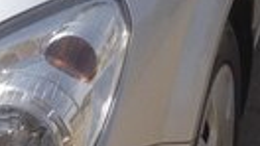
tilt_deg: -17.1
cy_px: -138
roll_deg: -0.3
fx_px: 930
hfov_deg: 15.9
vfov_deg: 8.5
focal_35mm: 135
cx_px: 144
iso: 50
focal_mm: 4.12
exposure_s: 1/1695
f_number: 2.4
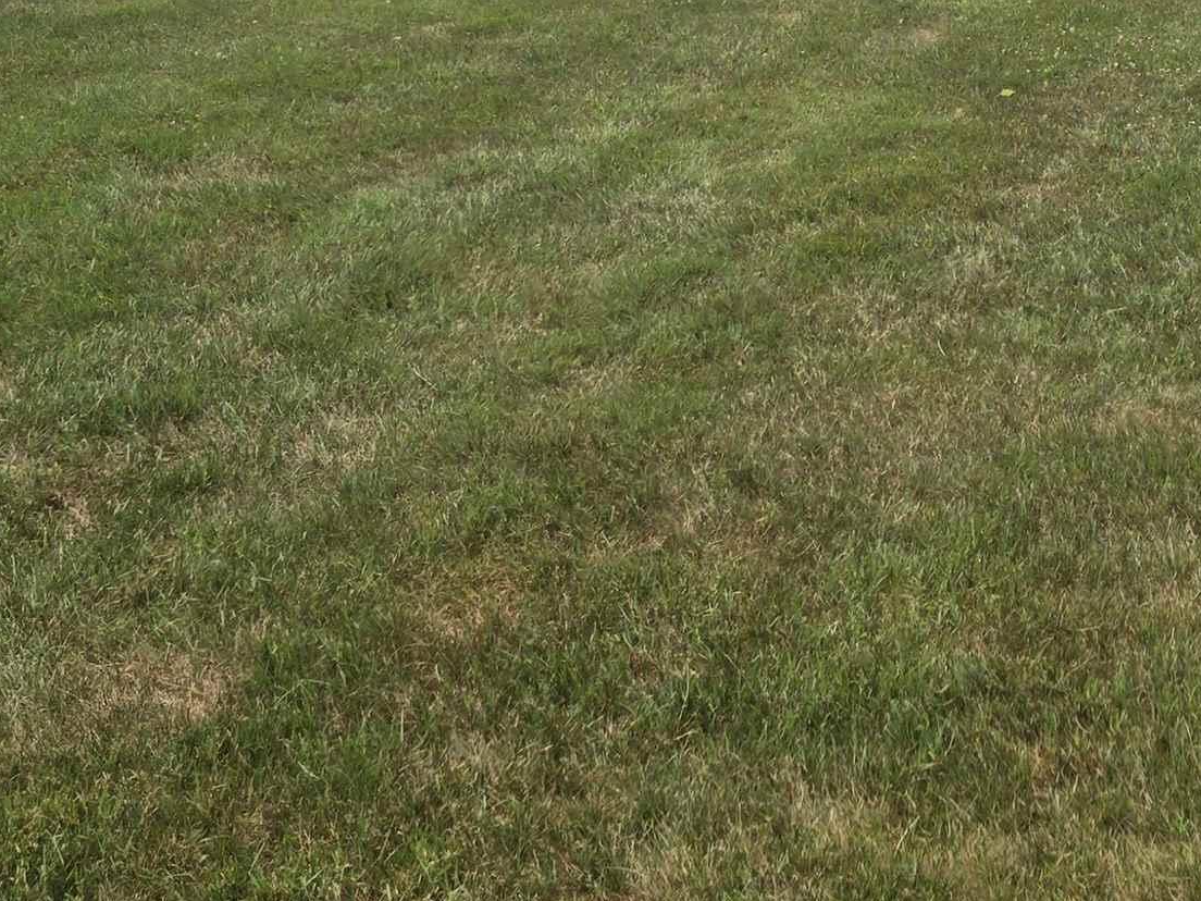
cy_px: -175
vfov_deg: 21.3
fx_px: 2220
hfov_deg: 30.0
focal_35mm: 64
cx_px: 812
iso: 25
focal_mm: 5.4
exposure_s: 1/1606
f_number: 1.8
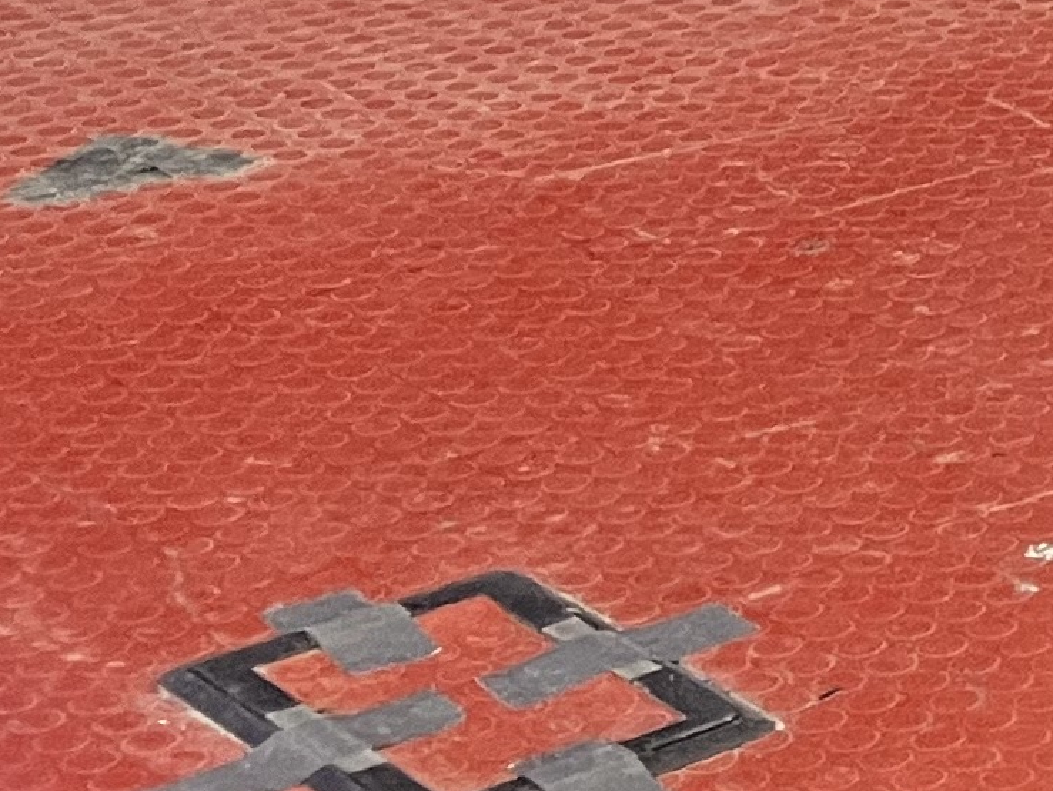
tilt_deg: -4.4
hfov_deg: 11.7
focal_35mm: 142
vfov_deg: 9.4
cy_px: -1032
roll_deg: -3.1
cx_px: 2437
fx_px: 4321
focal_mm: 5.1
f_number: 1.6
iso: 160
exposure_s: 1/50
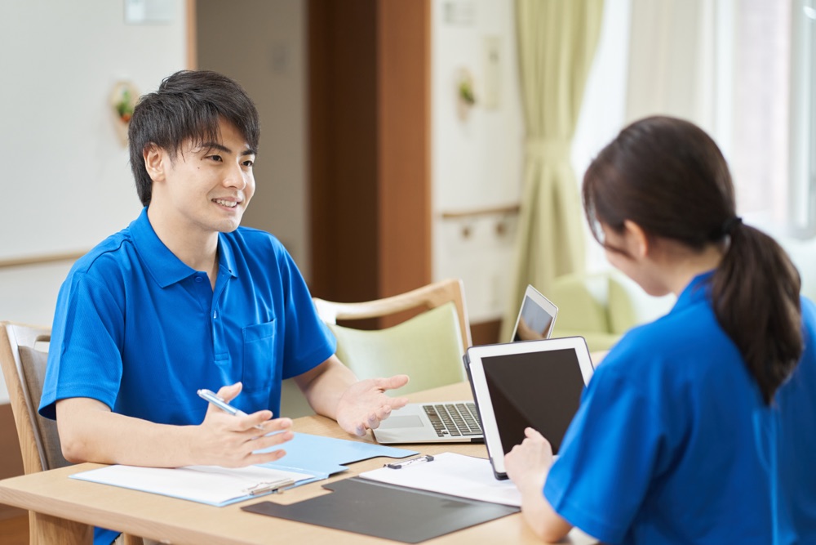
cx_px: 408
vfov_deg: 16.1
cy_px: 272
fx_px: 1927
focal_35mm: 85
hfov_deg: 23.9
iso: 250
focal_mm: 85
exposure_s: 1/100
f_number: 2.2
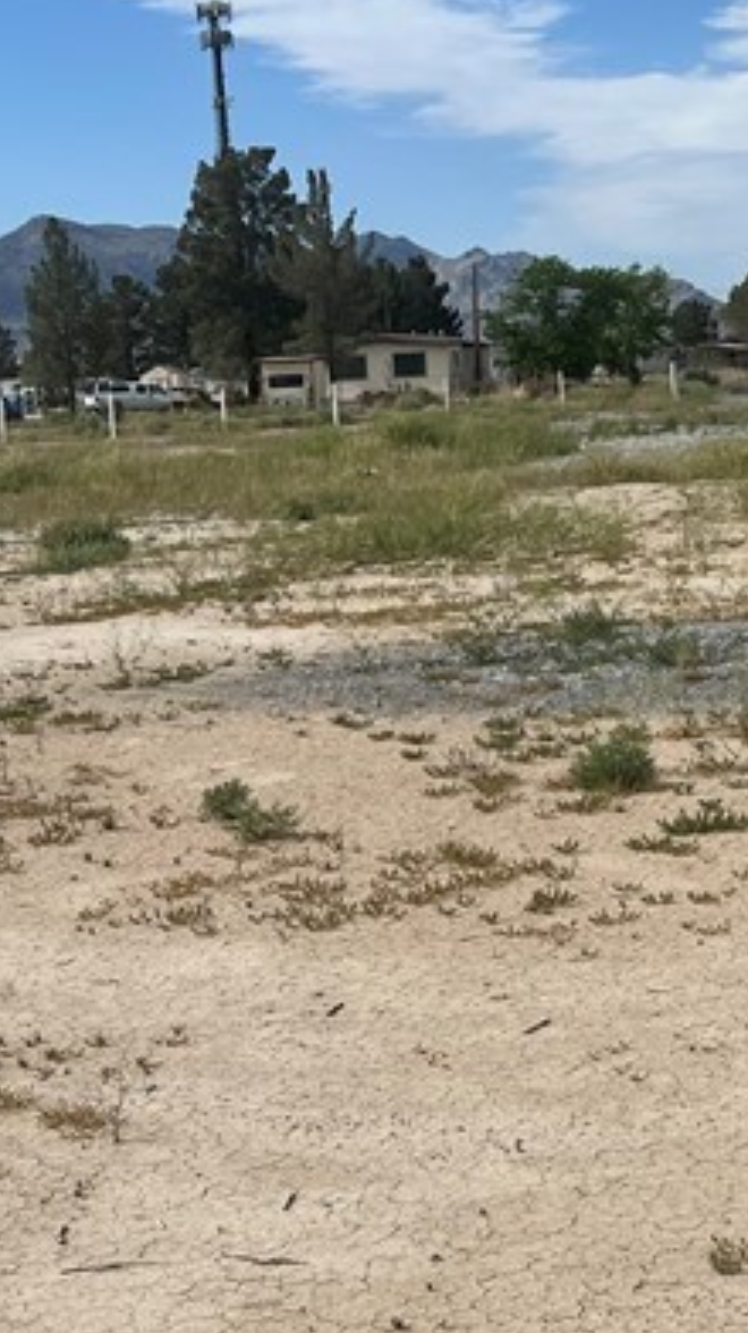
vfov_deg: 28.6
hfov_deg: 16.2
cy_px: 738
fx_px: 2614
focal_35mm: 74
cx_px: 537
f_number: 1.5
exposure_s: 1/8000
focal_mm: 5.7
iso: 50
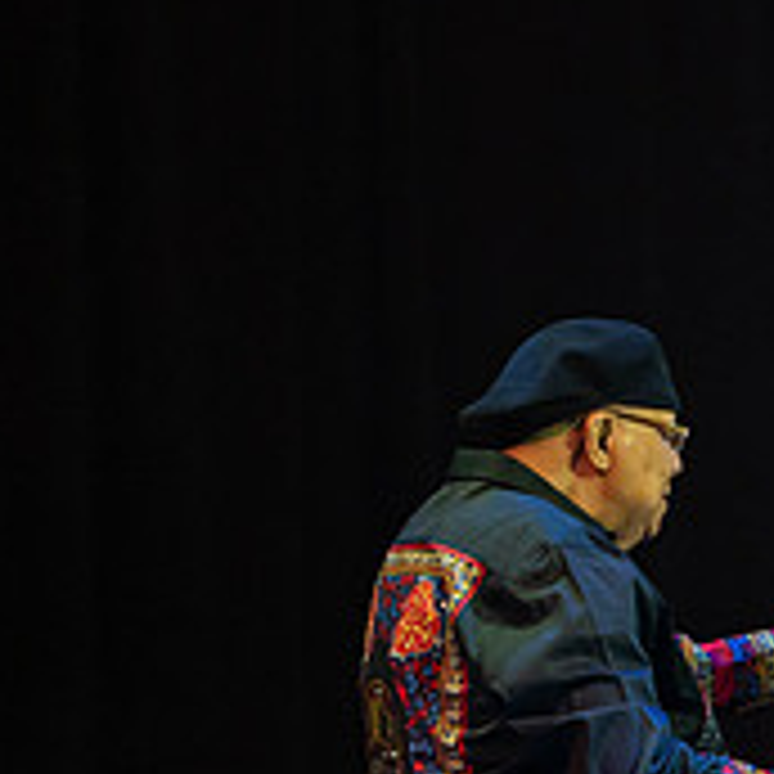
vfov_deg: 1.6
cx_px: 1210
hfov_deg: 1.6
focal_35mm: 1121
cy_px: 713
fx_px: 28358
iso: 2500
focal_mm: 391
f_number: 5.6
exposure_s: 1/160
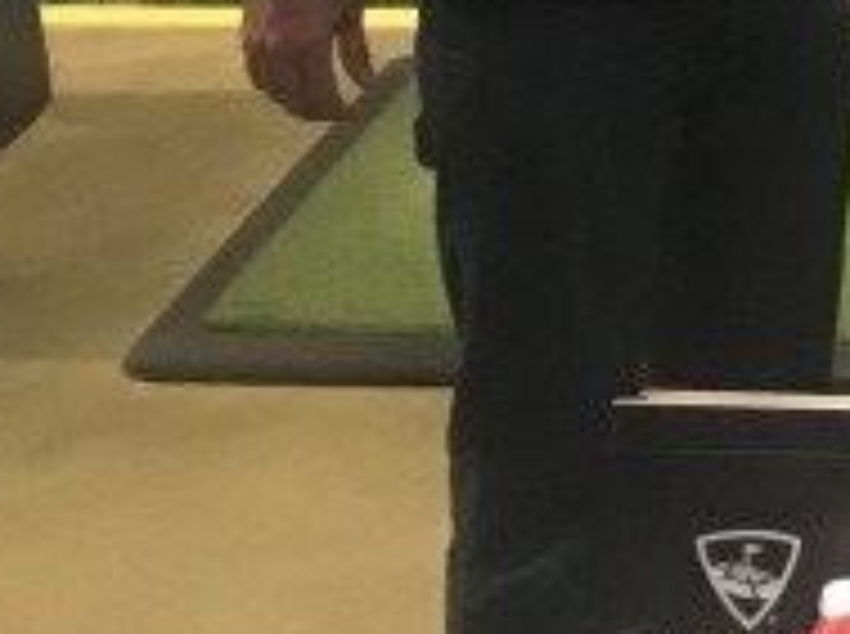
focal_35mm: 123
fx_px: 3015
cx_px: 940
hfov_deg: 15.6
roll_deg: +0.5
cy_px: -481
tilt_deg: -4.0
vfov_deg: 11.2
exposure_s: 1/15
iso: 400
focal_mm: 4.15
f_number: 2.2
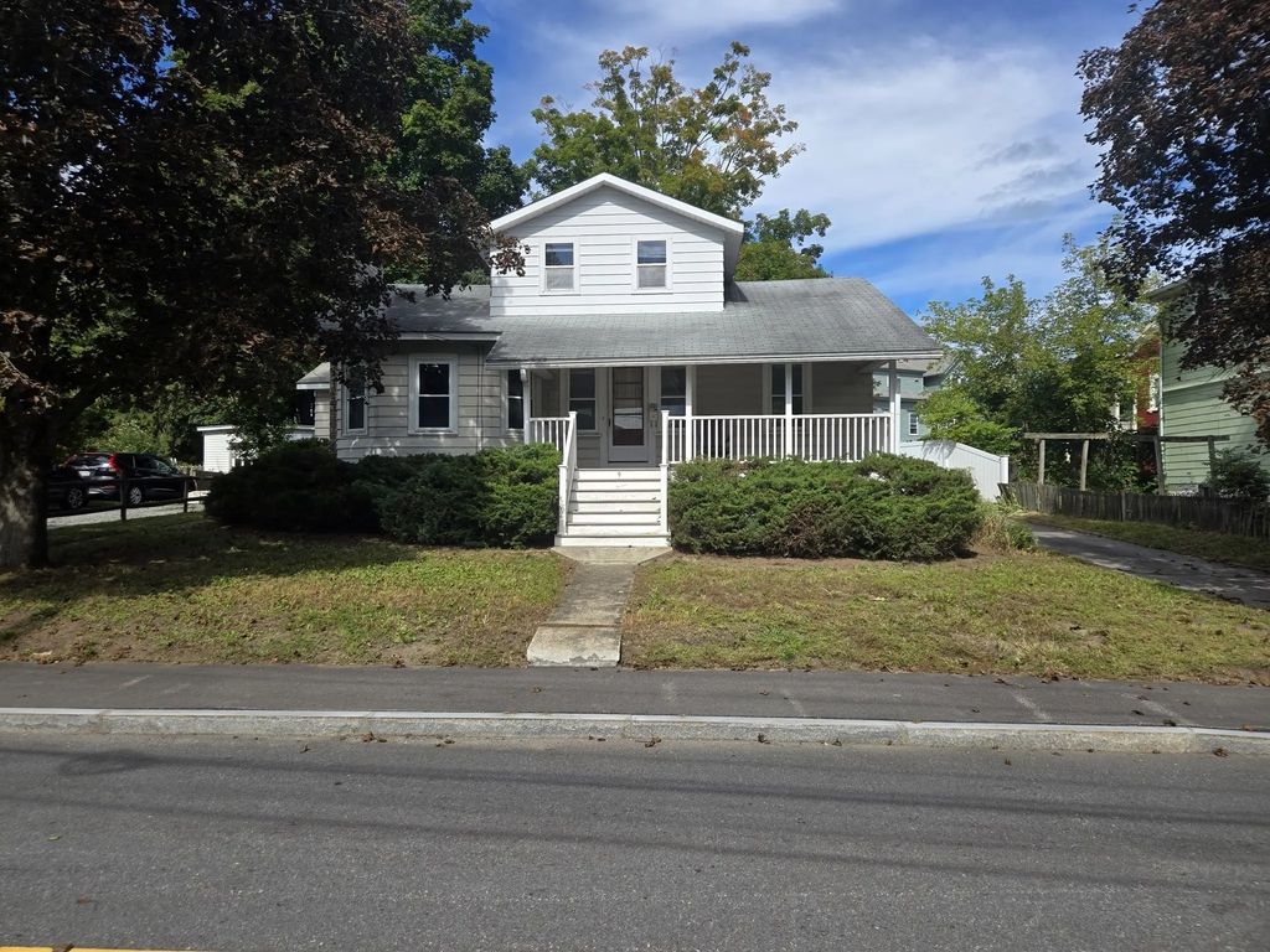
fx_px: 844
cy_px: 476
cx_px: 635
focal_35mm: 23
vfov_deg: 58.9
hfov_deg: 73.9
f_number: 1.8
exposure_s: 1/1457
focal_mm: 5.4
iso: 25
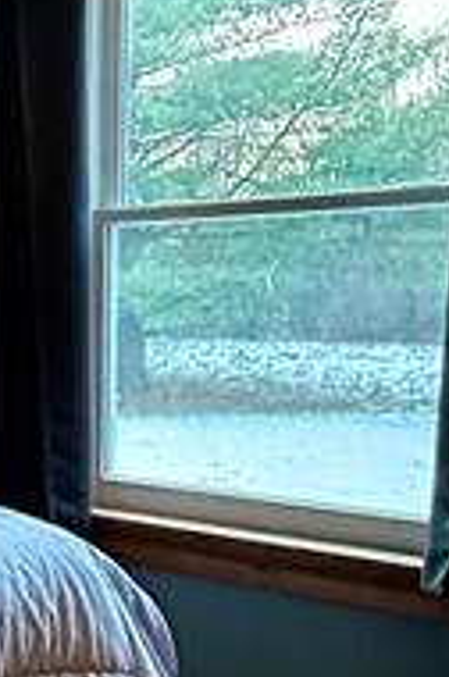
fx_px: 1108
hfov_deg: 17.0
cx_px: -449
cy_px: 346
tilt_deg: -2.8
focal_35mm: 59
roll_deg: +0.2
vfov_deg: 34.0
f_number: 2.2
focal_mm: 2.22
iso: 1250
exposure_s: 1/40
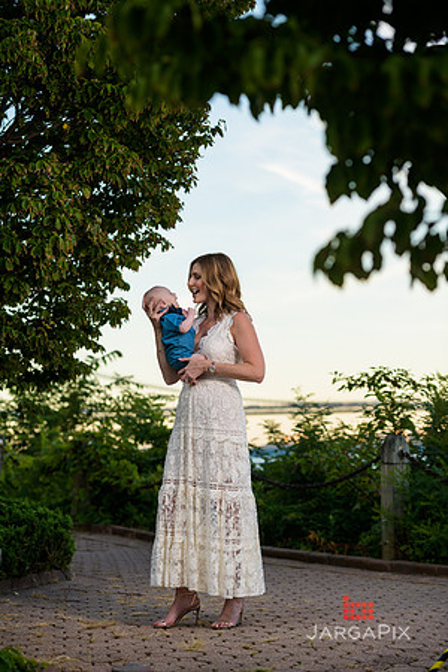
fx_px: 1605
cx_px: 224
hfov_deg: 15.9
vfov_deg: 23.6
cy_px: 336
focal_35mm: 86
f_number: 4
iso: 200
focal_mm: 86
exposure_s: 1/250
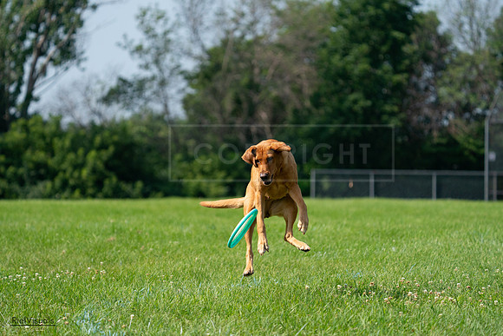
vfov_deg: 6.9
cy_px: 168
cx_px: 252
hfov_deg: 10.3
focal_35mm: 200
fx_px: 2795
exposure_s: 1/4000
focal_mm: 200
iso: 1000
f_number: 5.6
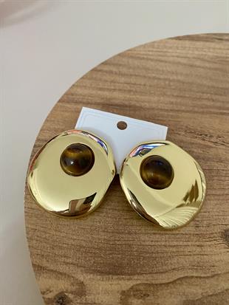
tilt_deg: -57.1
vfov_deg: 69.4
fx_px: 220
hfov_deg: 54.9
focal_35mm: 25
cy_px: 152
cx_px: 114
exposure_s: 1/33
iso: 500
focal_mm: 4.25
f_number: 1.8
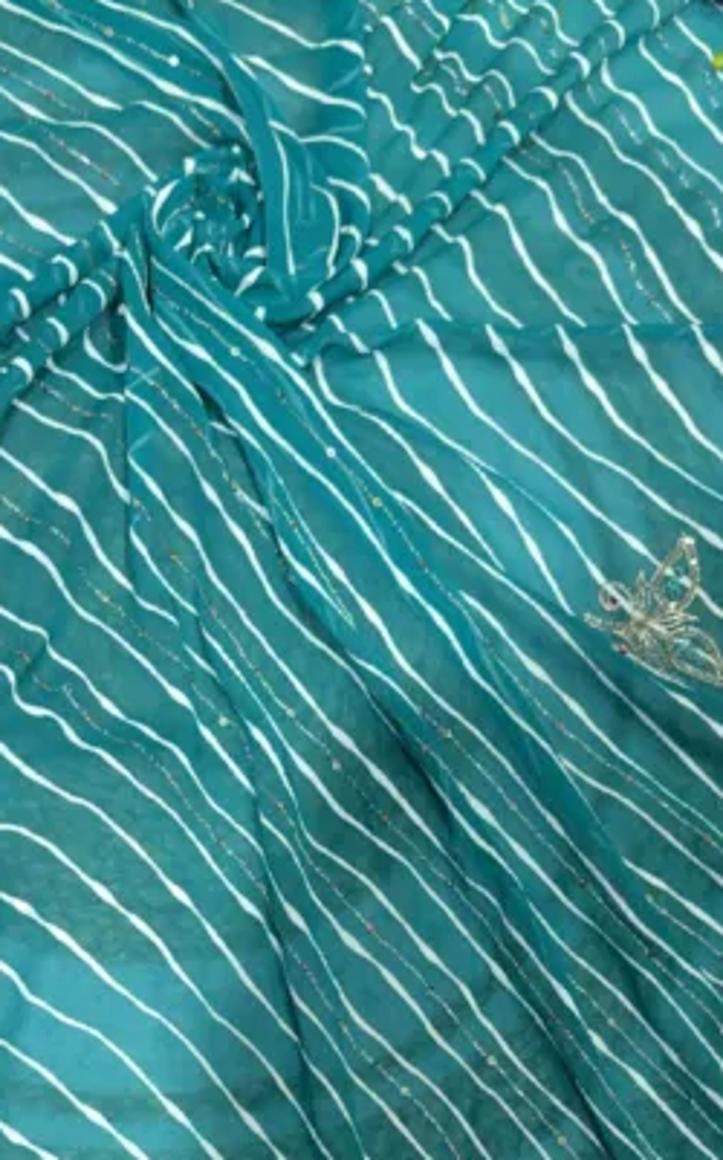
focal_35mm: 62
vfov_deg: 32.1
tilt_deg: -73.6
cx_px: 223
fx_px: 1958
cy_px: 921
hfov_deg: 20.8
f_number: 1.6
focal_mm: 5.96
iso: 64
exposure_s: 1/100
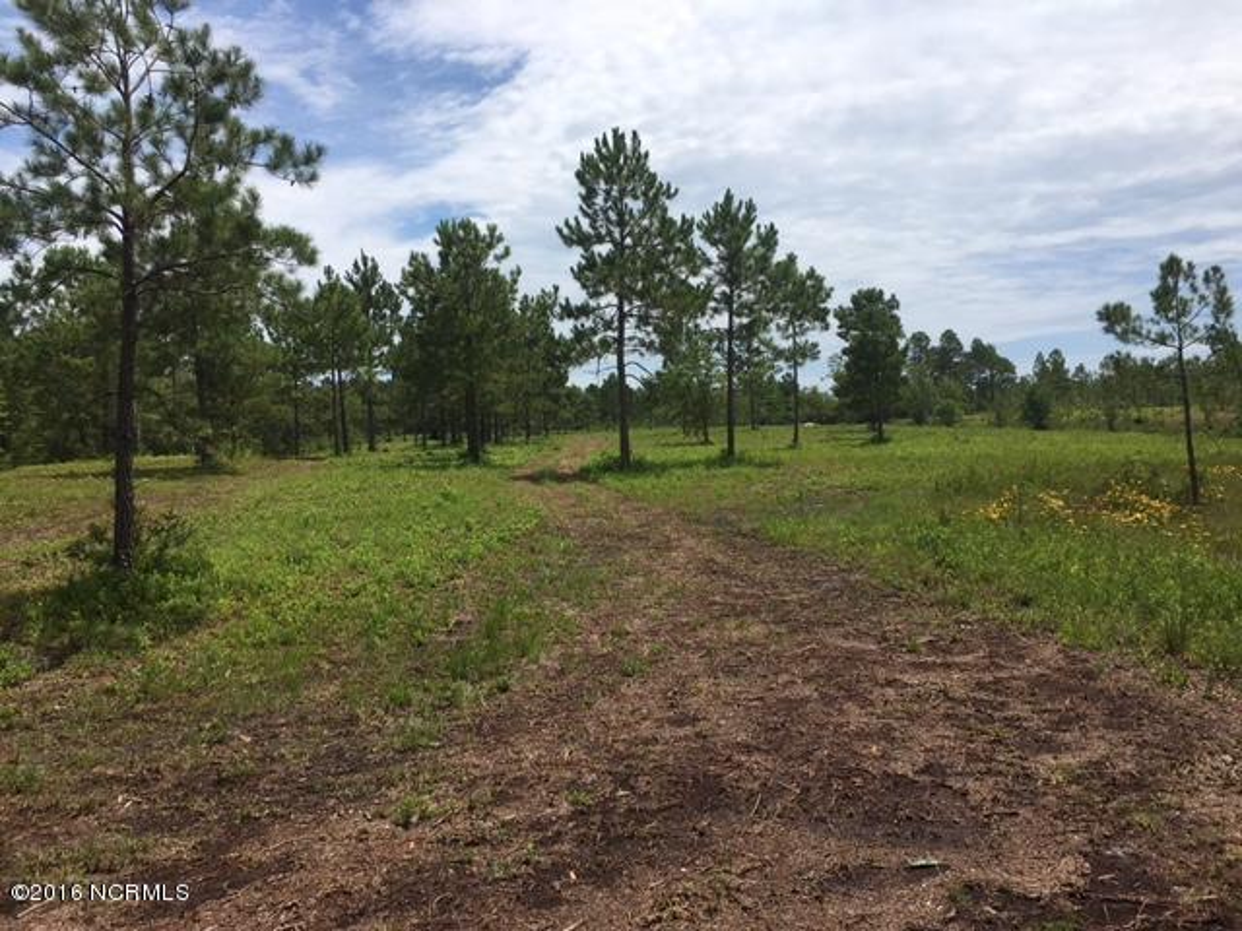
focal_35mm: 29
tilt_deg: +0.5
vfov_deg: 48.2
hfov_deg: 61.7
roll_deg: +2.9
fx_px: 1041
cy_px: 466
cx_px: 621
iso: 25
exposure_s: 1/2959
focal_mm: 4.15
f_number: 2.2
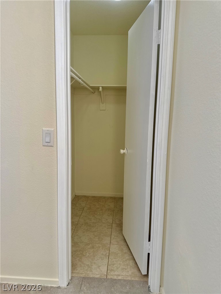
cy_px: 147
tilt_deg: -3.8
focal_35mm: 24
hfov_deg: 56.8
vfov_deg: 71.6
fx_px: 204
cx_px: 110
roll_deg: +0.8
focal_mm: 6.76
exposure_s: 1/121
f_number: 1.78
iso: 80
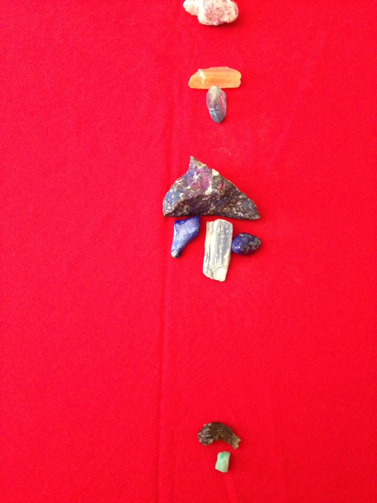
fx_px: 479
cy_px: 252
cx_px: 188
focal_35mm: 33
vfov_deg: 55.4
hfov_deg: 42.9
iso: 640
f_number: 2.4
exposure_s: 1/15
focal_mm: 4.13
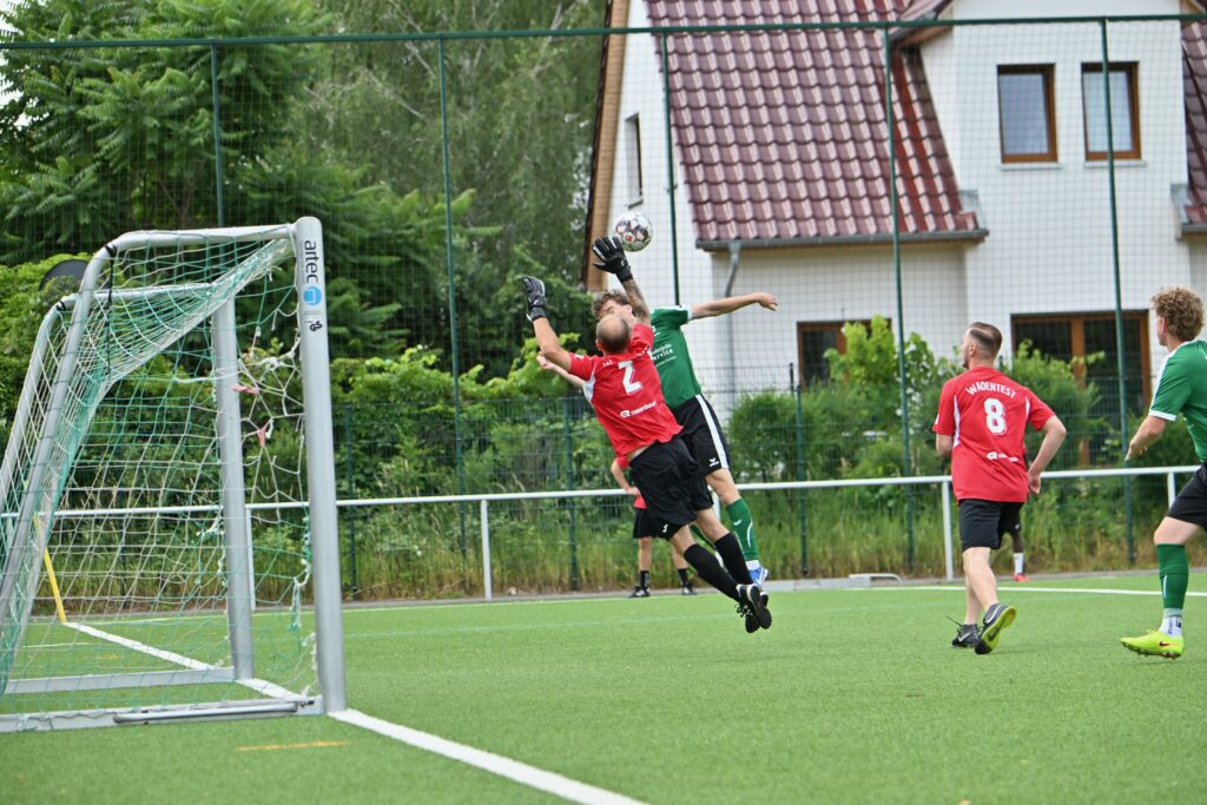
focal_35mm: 155
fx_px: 5197
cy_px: 402
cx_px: 604
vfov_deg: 8.9
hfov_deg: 13.2
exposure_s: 1/1600
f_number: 5
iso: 560
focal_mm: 155
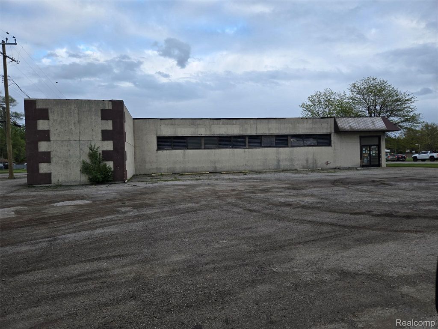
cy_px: 164
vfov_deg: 58.9
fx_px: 291
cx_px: 219
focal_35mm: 23
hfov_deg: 73.9
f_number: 1.8
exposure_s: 1/756
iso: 80
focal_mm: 5.4
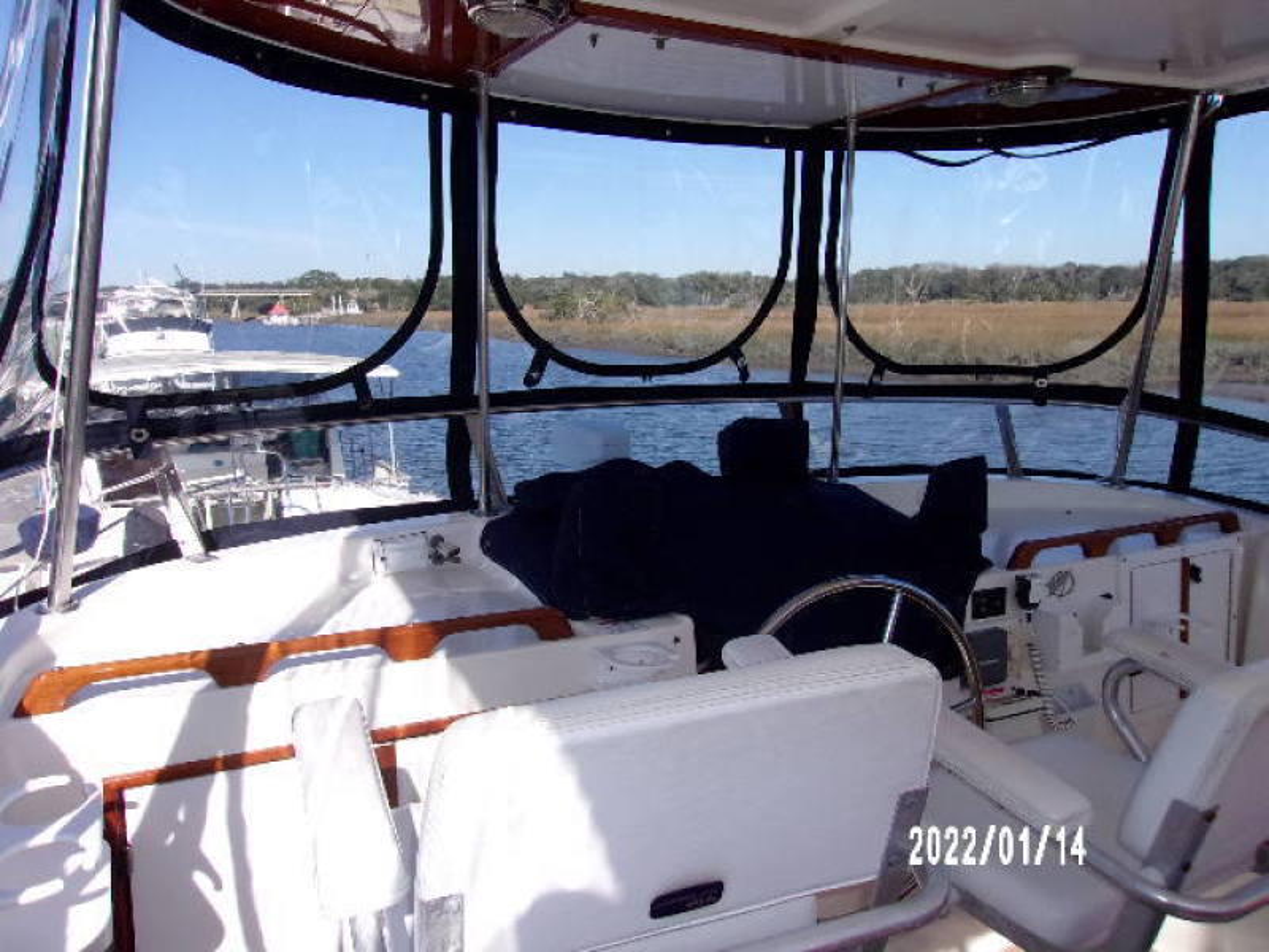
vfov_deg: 51.4
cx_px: 634
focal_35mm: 27
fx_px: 990
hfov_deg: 65.3
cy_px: 476
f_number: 10.4
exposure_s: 1/240
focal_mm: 4.9
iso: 200
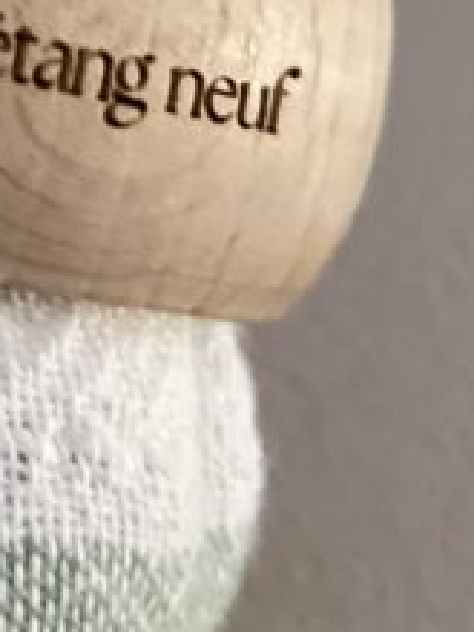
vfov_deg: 14.1
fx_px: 2209
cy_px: -554
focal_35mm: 121
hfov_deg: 11.0
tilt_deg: -58.0
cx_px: -497
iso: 400
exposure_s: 1/50
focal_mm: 5.1
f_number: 1.6
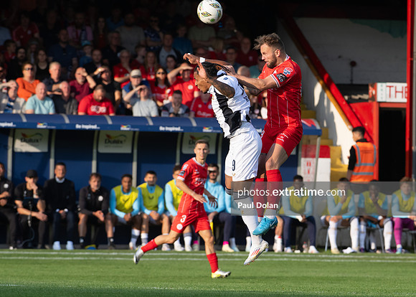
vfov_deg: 3.6
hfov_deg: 5.0
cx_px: 269
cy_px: 189
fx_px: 4763
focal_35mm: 403
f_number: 6.3
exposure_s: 1/1250
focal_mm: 300
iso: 800
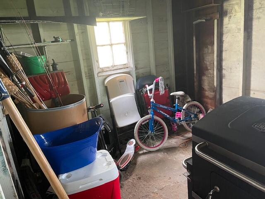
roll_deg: +6.0
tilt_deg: -15.9
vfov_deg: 54.9
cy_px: 100
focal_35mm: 25
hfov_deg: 69.4
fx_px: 191
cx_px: 132
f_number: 1.6
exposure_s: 1/52
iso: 500
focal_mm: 5.1
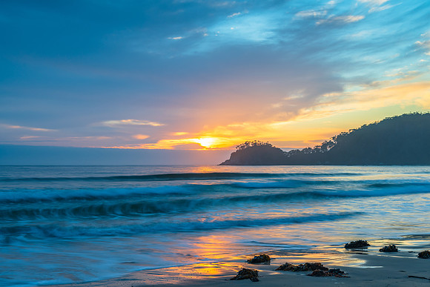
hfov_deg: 39.8
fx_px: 594
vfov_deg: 27.1
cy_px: 144
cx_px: 215
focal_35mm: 50
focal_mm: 48
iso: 100
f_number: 9
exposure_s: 1/1.25
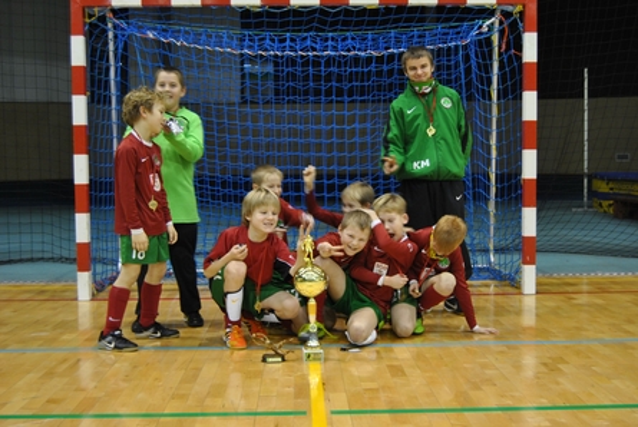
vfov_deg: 26.6
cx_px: 319
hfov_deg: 38.8
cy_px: 214
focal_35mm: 51
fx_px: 905
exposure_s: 1/30
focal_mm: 34
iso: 360
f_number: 4.5
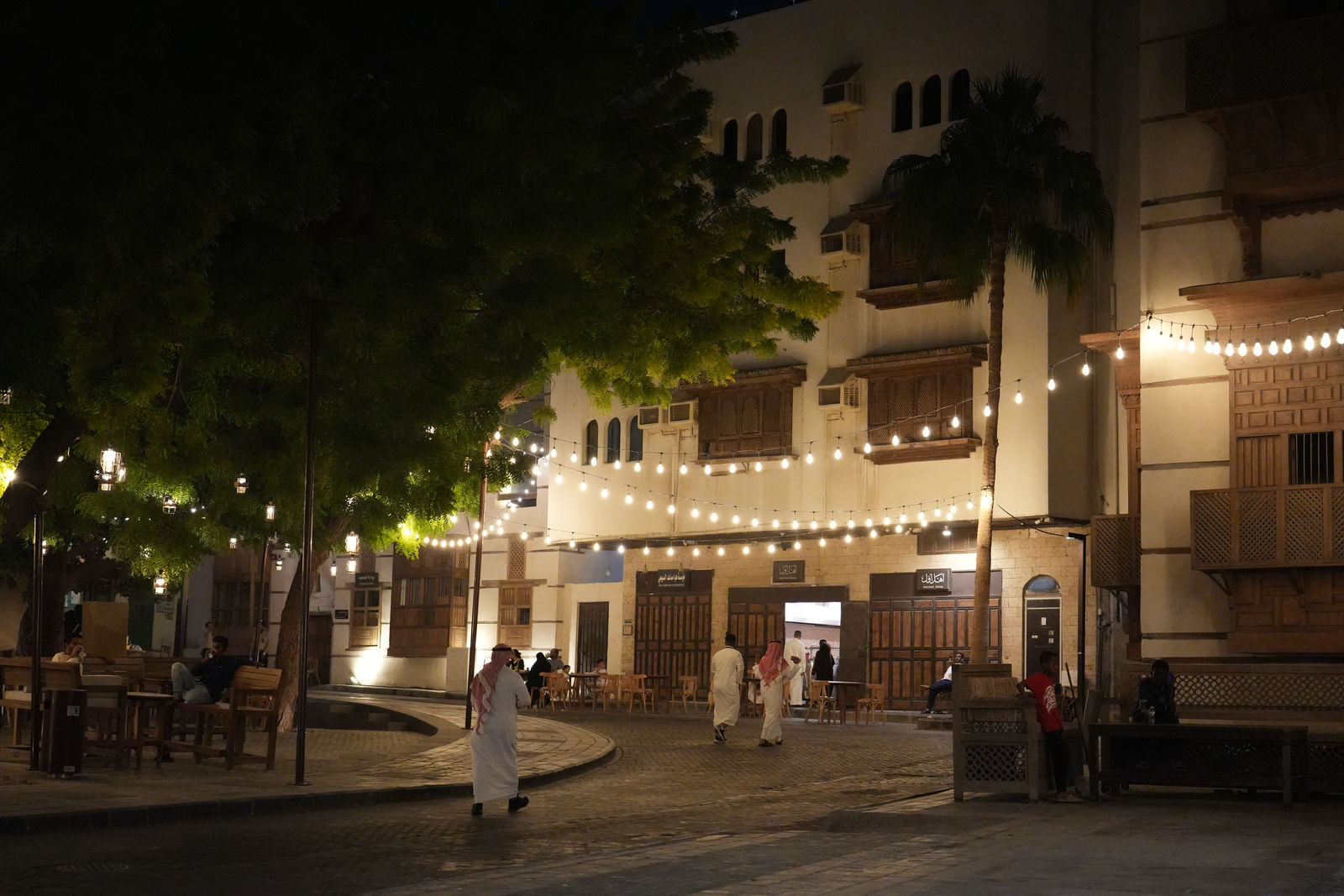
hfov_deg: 35.6
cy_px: 448
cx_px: 672
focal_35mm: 56
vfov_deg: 24.2
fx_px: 2091
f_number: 4
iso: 12800
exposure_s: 1/400
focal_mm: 56
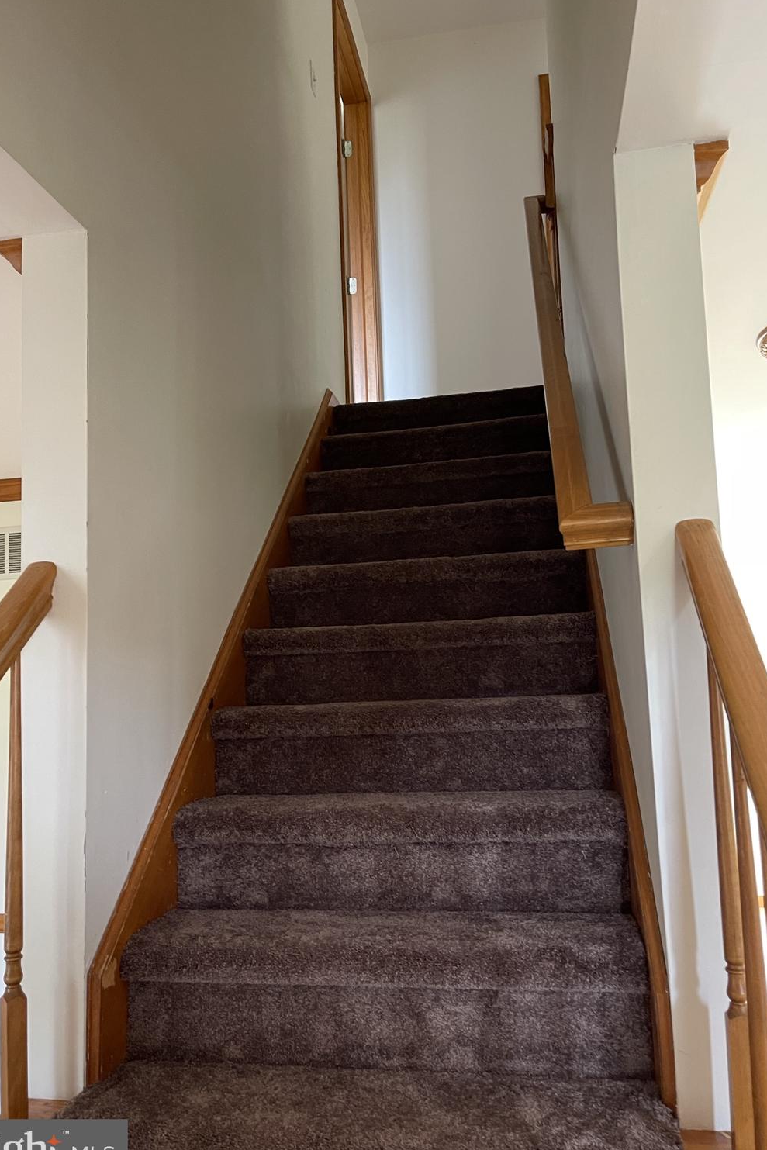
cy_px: 587
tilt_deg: +6.9
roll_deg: +1.9
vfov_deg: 65.5
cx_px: 381
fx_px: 895
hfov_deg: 46.4
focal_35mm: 28
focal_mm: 5.1
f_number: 1.6
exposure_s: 1/60
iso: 320
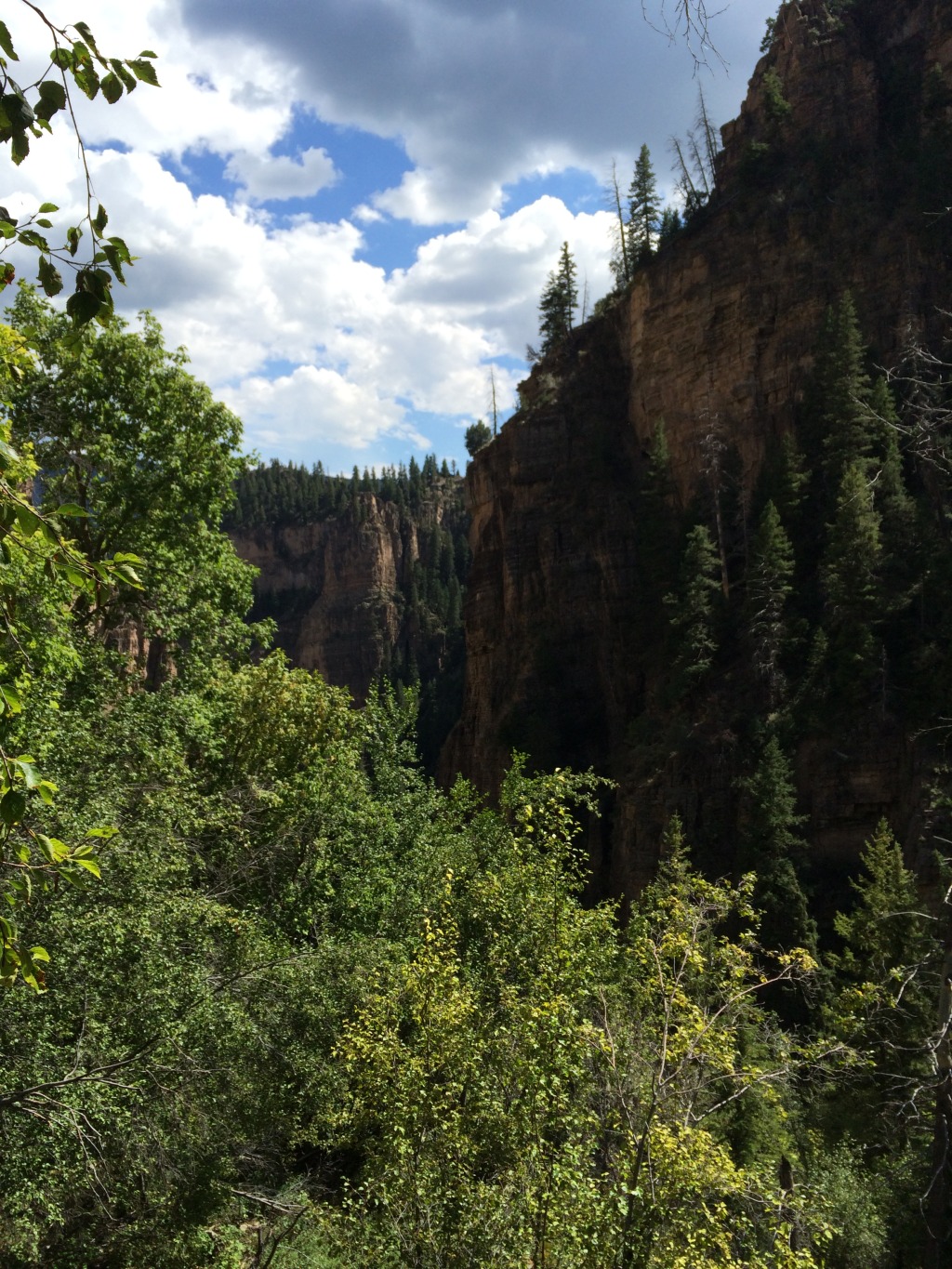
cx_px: 476
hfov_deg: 48.2
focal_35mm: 29
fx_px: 1063
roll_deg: +3.1
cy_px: 634
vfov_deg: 61.7
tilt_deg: -1.4
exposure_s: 1/1786
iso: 32
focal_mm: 4.15
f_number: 2.2
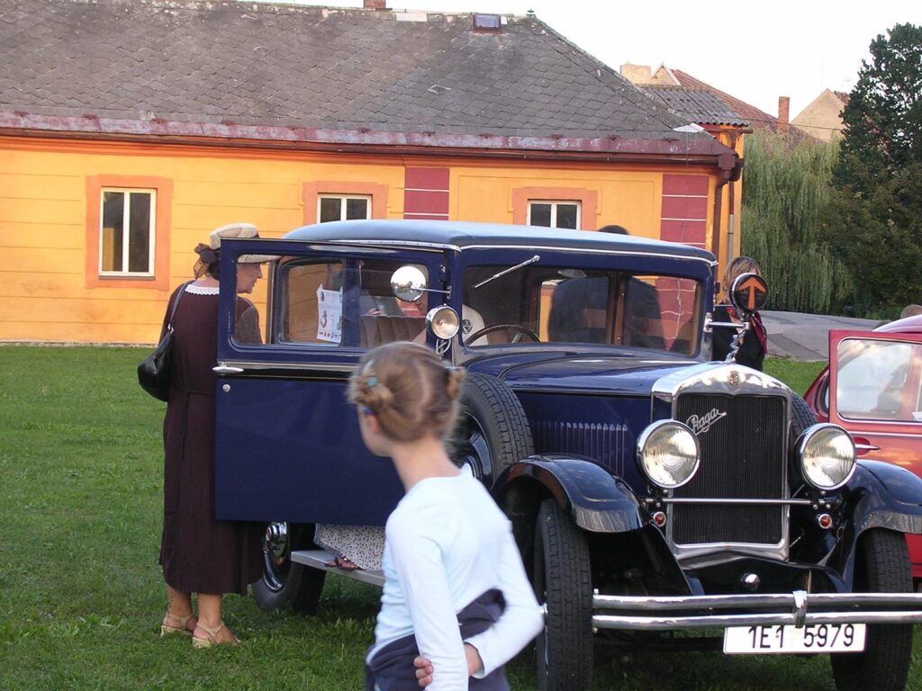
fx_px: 2424
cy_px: 346
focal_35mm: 91
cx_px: 461
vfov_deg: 16.2
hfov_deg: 21.5
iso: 111
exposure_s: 1/30
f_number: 4.3
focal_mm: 13.7
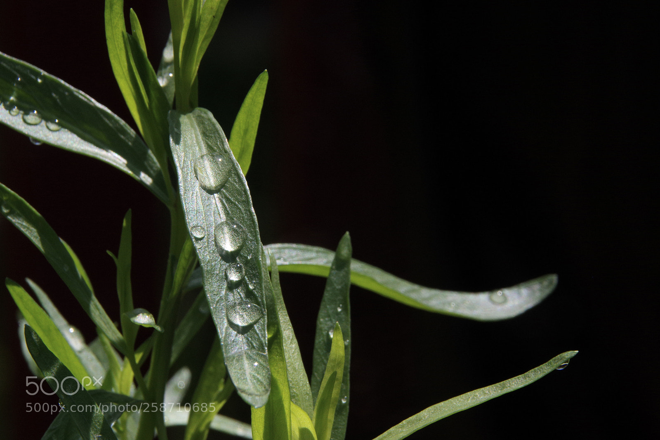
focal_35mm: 375
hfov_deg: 5.5
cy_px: 220
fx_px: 6873
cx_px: 330
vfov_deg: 3.7
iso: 400
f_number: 22
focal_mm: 250
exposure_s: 1/400
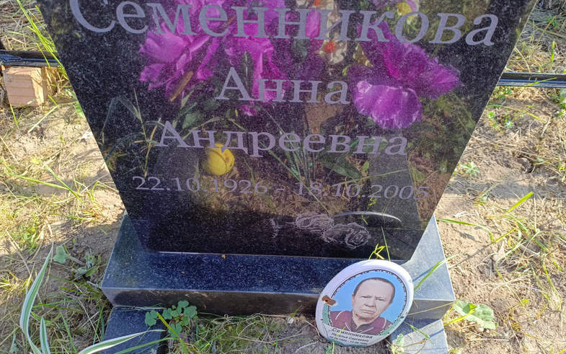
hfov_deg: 68.4
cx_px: 283
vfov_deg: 46.0
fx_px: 417
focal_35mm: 27
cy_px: 159
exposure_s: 1/166
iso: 112
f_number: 1.69
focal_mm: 4.76
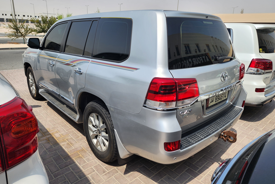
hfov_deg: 73.7
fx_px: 183
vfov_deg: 53.1
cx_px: 138
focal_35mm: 24
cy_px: 86
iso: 12
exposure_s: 1/1628
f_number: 1.8
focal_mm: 6.4
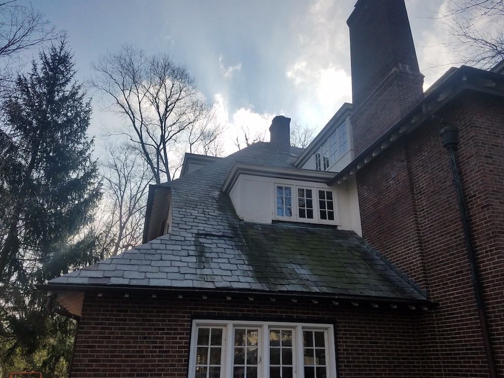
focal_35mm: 27
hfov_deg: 65.3
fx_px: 393
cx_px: 252
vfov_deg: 51.3
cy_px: 187
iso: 50
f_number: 1.7
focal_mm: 4.2
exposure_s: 1/5824
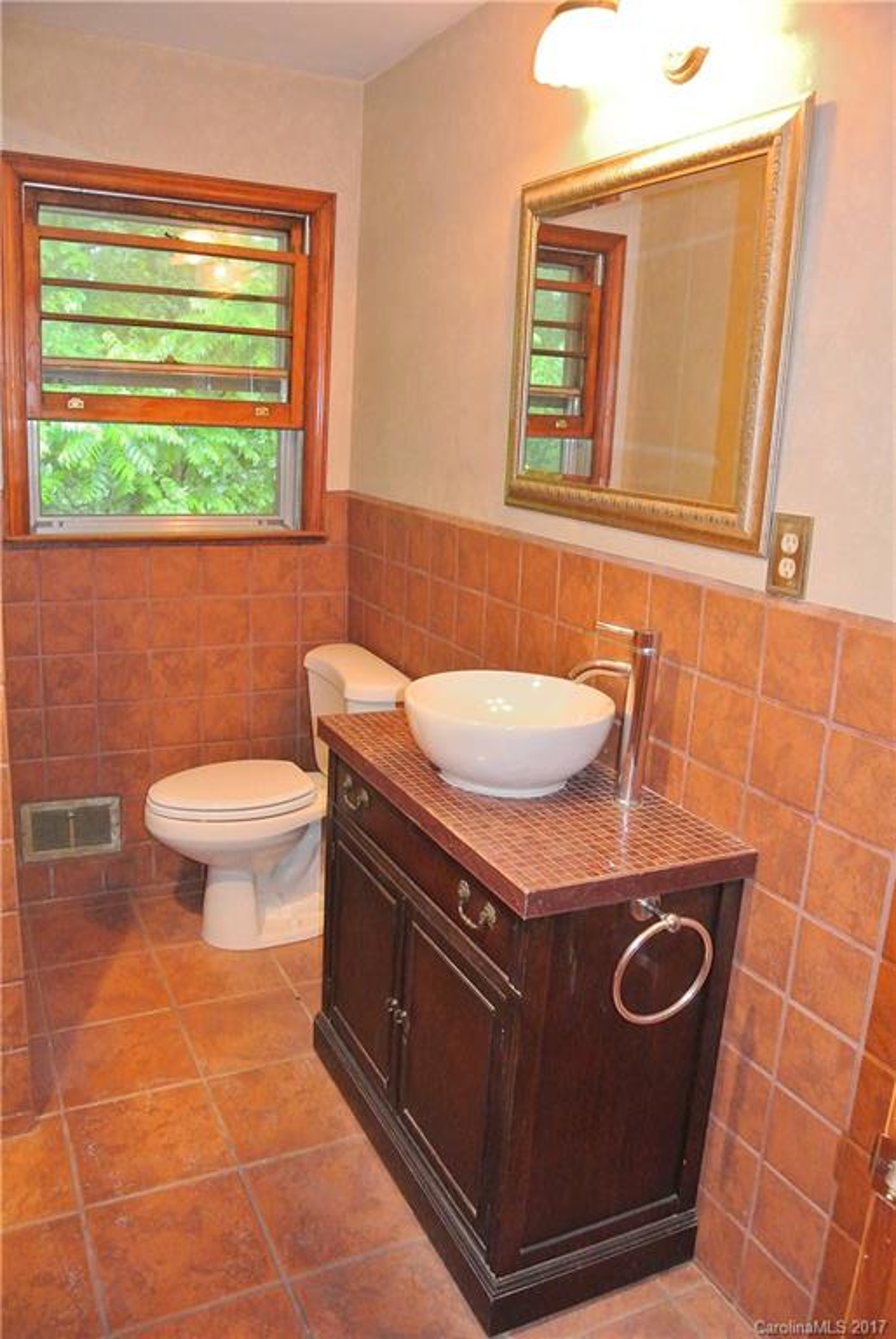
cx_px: 448
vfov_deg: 67.3
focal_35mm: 27
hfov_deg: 48.0
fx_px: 1005
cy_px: 670
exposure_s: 1/60
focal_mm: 10
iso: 1800
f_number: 3.5
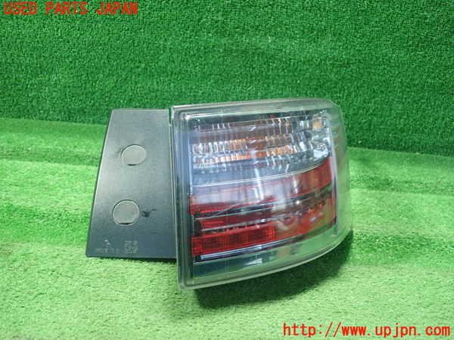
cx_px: 227
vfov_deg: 46.8
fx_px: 393
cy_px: 170
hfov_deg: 60.0
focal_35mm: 30
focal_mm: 5.5
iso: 800
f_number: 2.3
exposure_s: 1/125
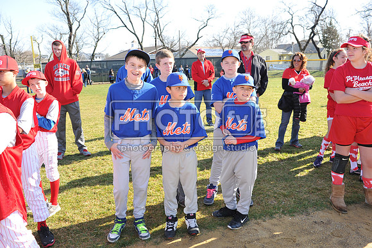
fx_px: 299
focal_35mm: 29
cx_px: 186
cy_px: 124
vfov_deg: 44.9
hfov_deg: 63.7
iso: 200
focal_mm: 29
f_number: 5.6
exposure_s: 1/200
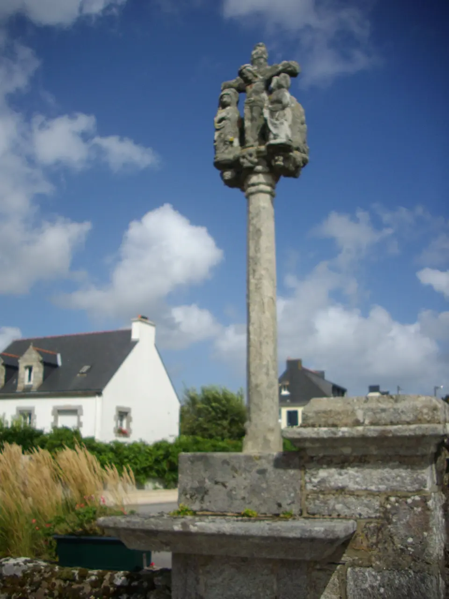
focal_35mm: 37
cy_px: 300
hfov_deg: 38.7
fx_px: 640
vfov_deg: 50.1
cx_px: 224
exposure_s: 1/800
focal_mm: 6.2
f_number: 5.6
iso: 100
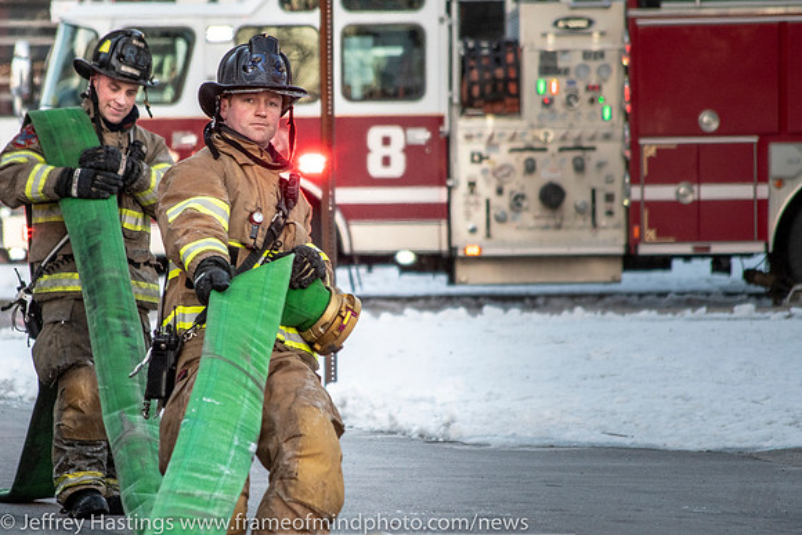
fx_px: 8500
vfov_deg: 3.6
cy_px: 321
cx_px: 308
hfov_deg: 5.4
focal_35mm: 381
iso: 800
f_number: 5.6
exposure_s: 1/400
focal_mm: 190
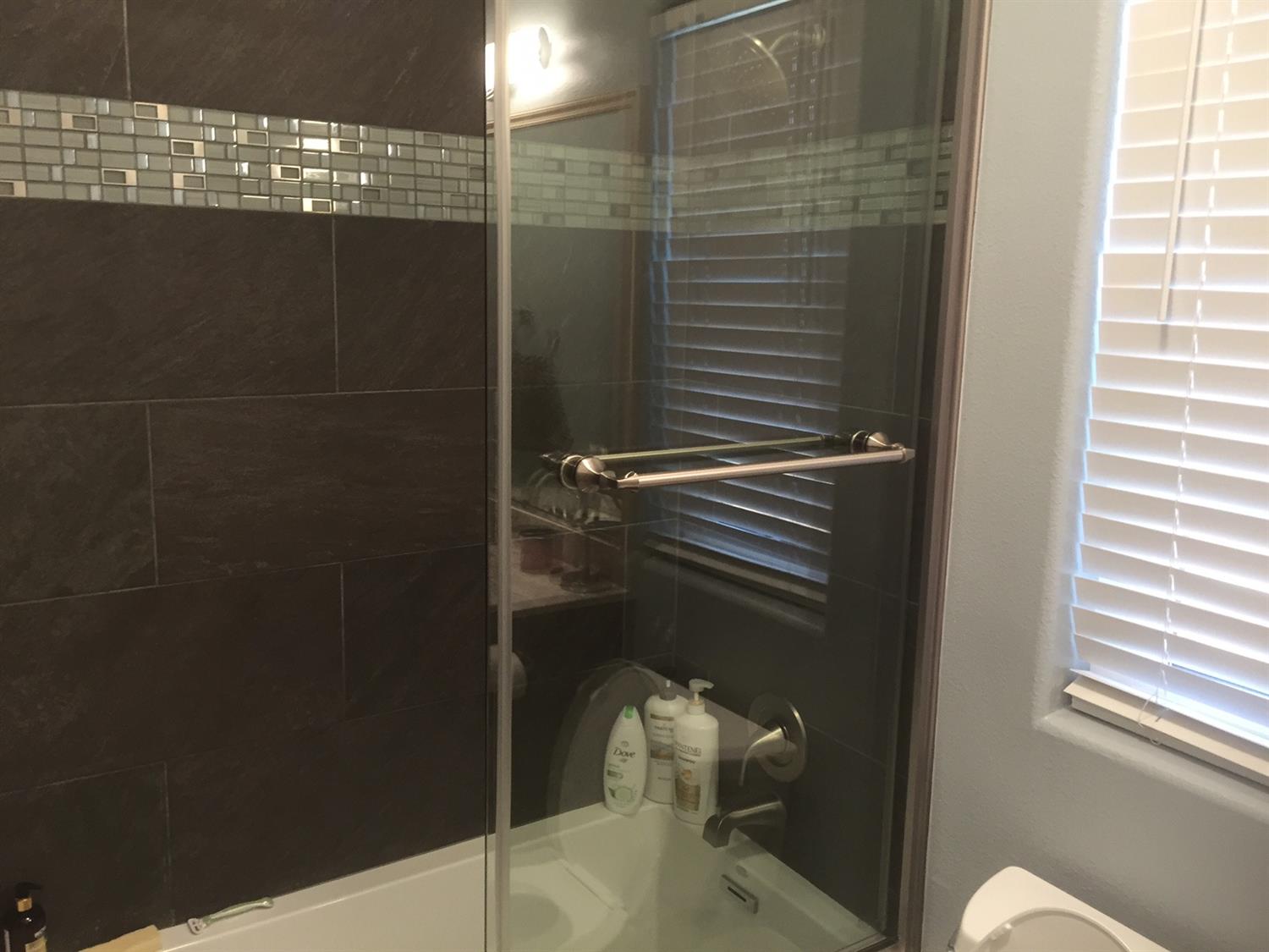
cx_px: 634
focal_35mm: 29
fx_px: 1063
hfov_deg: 61.7
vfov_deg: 48.2
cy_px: 476
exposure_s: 1/30
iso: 100
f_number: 2.2
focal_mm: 4.15
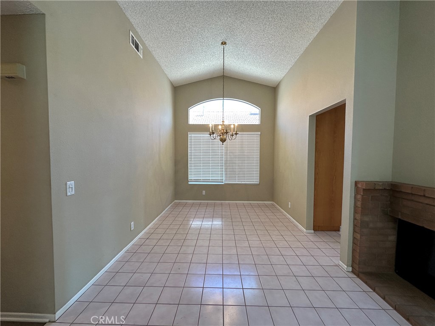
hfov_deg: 102.1
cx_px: 218
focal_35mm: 14
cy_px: 163
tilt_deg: -2.6
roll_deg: -0.3
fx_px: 176
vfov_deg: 85.7
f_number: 2.2
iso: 160
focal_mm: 2.22
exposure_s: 1/120
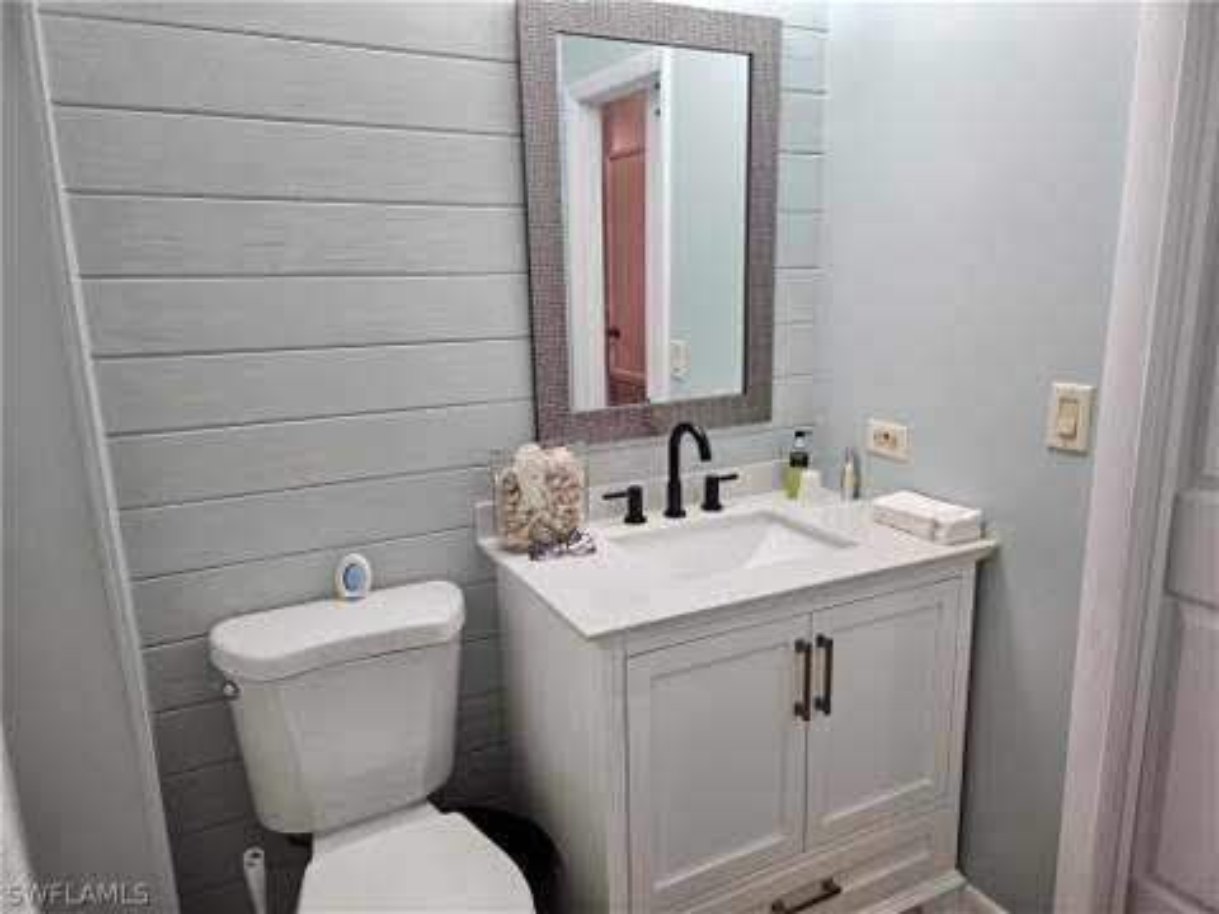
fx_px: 810
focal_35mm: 23
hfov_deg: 73.9
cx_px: 610
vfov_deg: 58.9
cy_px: 457
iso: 160
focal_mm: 5.4
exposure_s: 1/120
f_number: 1.8
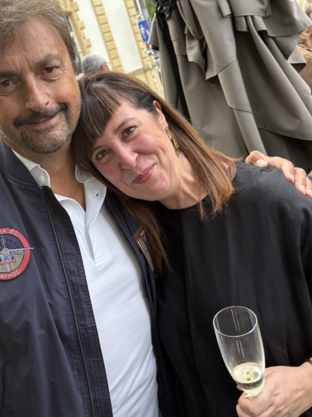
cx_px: 97
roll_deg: +18.7
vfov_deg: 48.5
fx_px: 457
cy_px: 155
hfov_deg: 37.2
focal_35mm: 38
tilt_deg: -9.3
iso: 50
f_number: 1.6
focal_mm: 5.96
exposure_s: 1/129
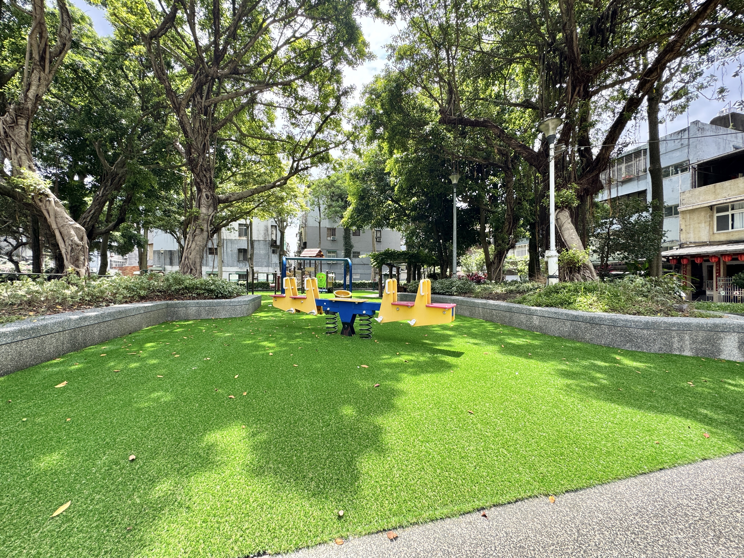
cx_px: 372
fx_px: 301
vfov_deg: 85.7
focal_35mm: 14
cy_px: 279
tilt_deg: +0.7
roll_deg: -0.5
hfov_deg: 102.1
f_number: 2.2
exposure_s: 1/247
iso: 40
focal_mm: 2.22
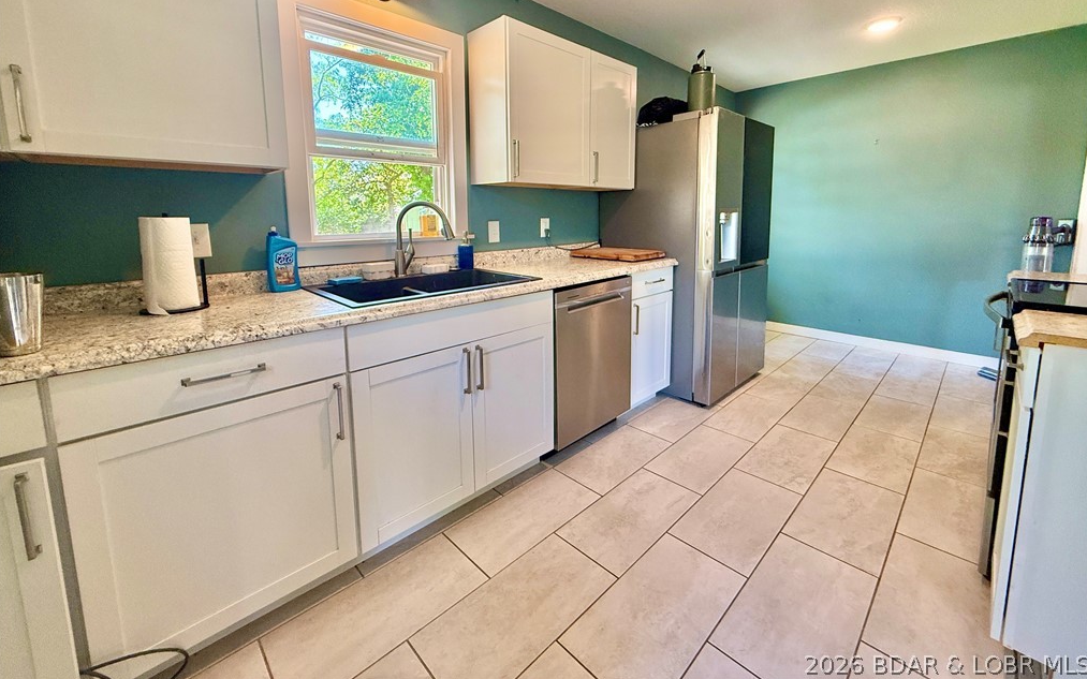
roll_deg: +0.7
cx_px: 546
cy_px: 270
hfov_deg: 101.5
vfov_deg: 73.9
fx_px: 444
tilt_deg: -6.9
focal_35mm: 15
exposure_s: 1/120
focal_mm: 2.22
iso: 250
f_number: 2.2
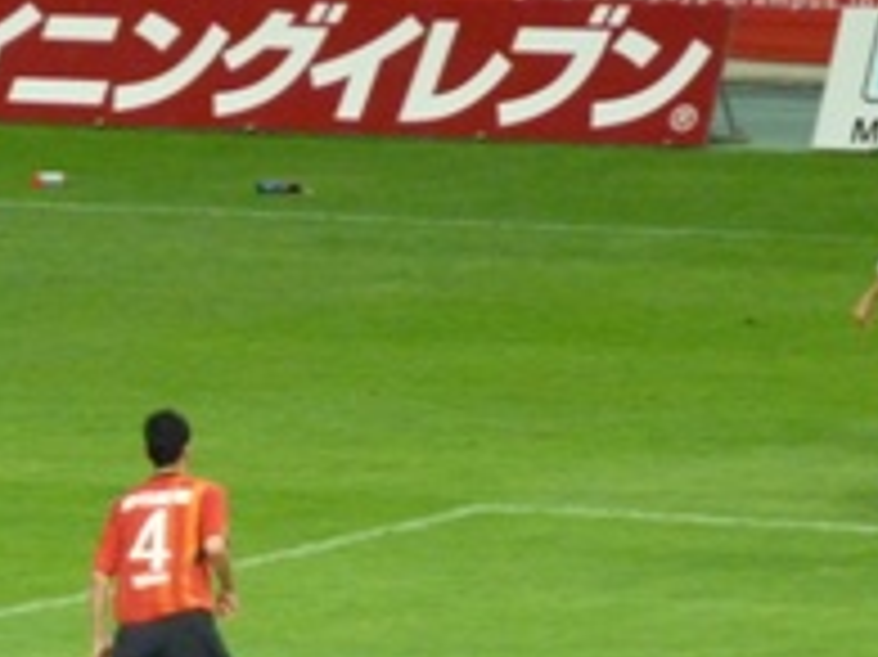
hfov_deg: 2.9
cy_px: 468
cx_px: 356
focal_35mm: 689
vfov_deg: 2.2
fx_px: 17465
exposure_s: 1/80
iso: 800
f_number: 4.9
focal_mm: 49.2
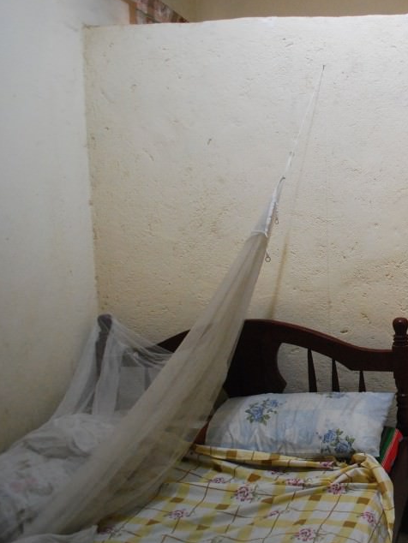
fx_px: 660
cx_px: 423
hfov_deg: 31.4
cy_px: 284
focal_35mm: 42
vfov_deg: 44.8
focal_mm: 18
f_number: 3.5
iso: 1100
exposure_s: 1/30
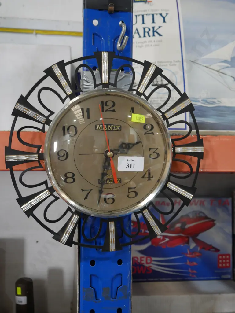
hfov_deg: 36.0
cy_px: 156
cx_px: 118
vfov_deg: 46.8
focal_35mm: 40
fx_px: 362
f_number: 4.4
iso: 800
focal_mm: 20
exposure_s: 1/60
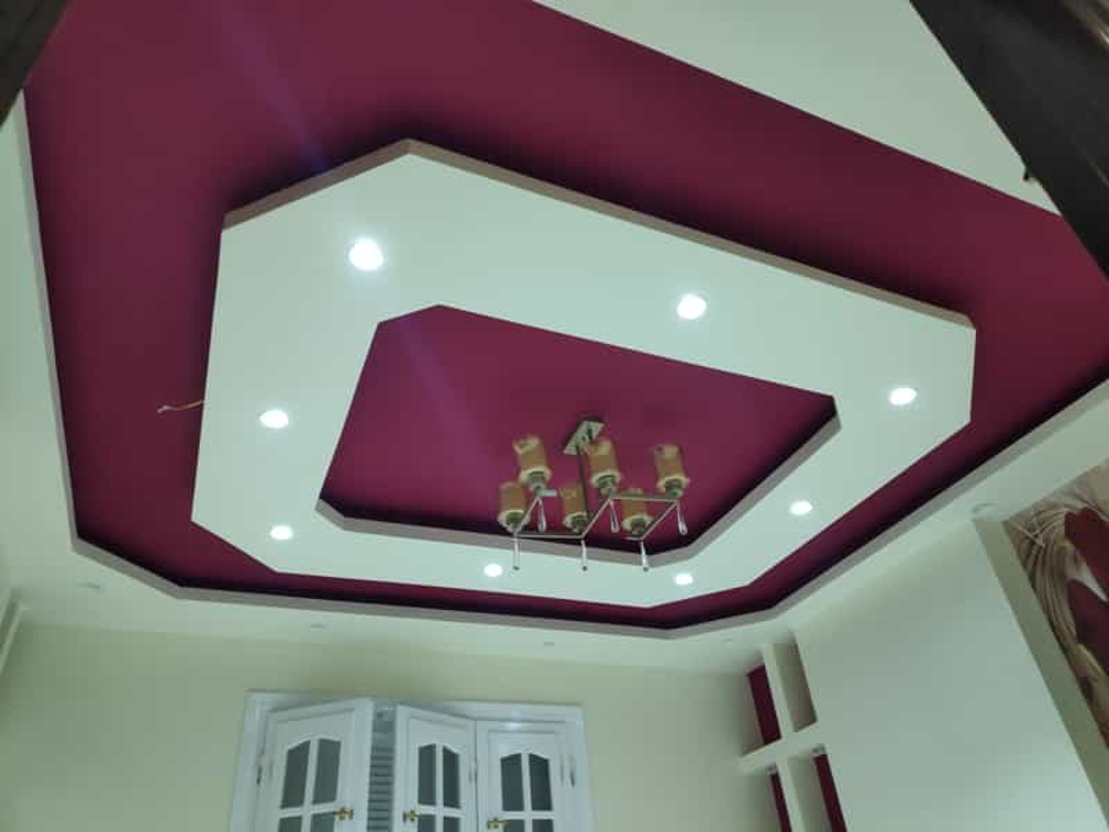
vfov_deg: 66.0
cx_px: 554
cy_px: 416
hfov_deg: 81.7
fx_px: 641
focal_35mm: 20
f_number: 1.9
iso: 742
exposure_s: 1/50
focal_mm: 3.94
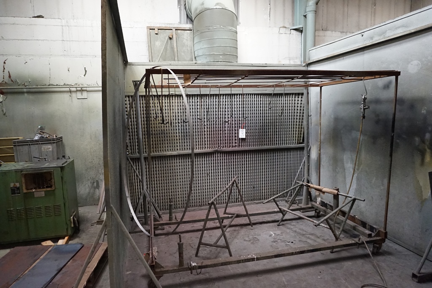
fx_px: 288
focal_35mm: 24
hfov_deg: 73.8
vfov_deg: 53.1
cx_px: 216
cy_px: 144
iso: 3200
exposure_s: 1/60
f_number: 3.5
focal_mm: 16
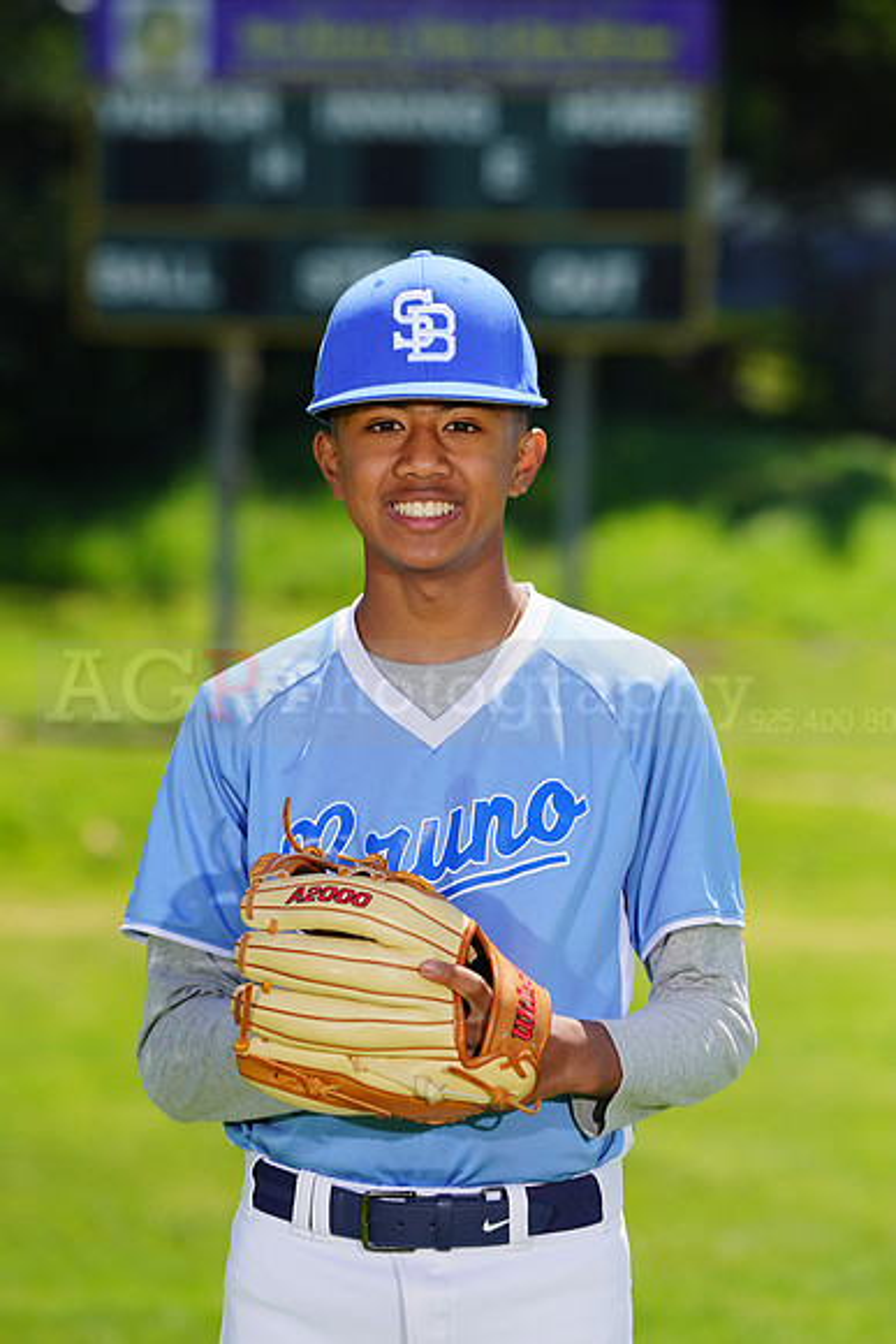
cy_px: 672
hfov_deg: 5.0
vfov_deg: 7.5
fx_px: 10222
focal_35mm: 274
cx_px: 448
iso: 100
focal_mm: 274
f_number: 8
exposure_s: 1/250
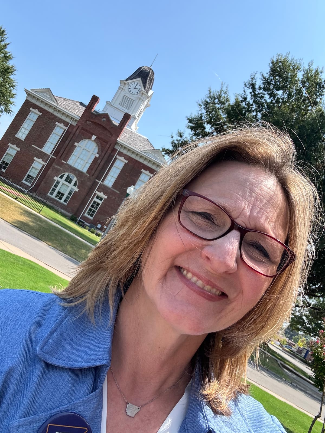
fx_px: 376
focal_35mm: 30
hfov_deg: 46.8
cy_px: 216
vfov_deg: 60.0
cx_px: 162
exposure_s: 1/496
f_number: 1.9
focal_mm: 2.69
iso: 25
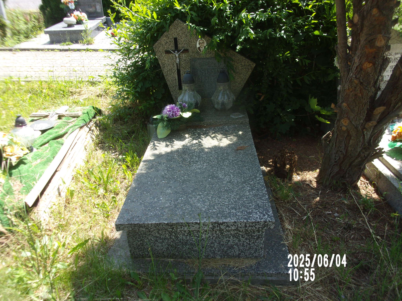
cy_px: 150
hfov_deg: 63.4
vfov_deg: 49.7
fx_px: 325
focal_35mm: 28
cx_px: 201
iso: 80
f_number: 3.9
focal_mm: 5.1
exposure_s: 1/170
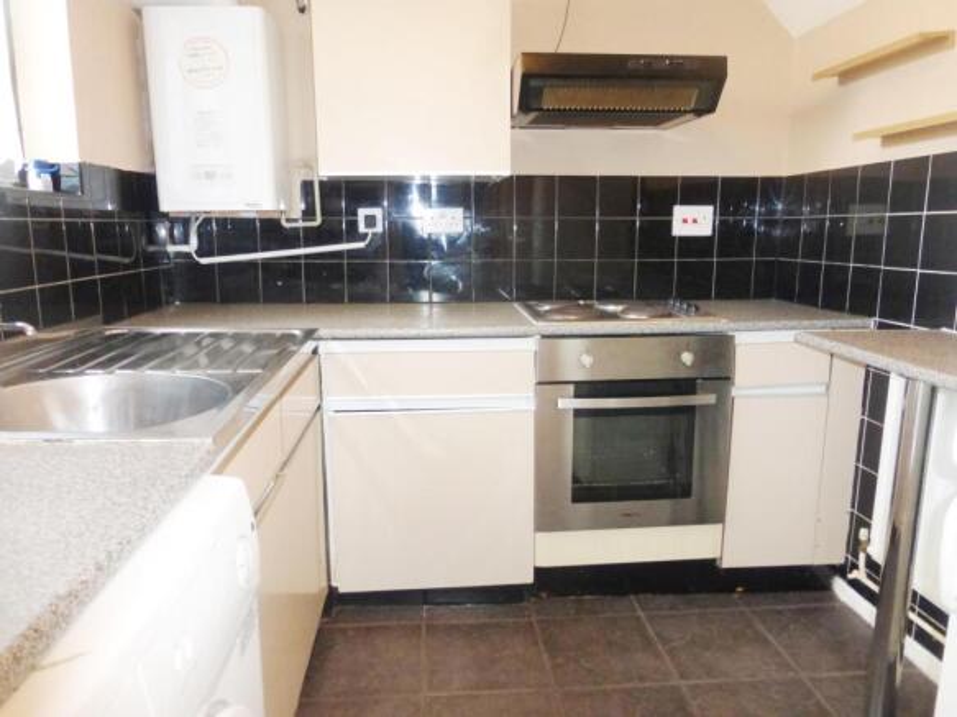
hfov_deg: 71.6
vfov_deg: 56.8
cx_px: 478
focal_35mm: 24
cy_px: 358
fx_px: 663
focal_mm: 4.3
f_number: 3.3
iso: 800
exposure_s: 1/60
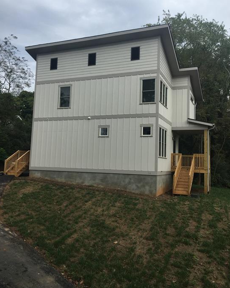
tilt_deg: +7.0
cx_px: 119
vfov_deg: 55.6
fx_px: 272
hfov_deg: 45.8
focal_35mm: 32
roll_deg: -0.6
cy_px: 136
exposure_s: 1/1350
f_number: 2.2
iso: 25
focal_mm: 4.15
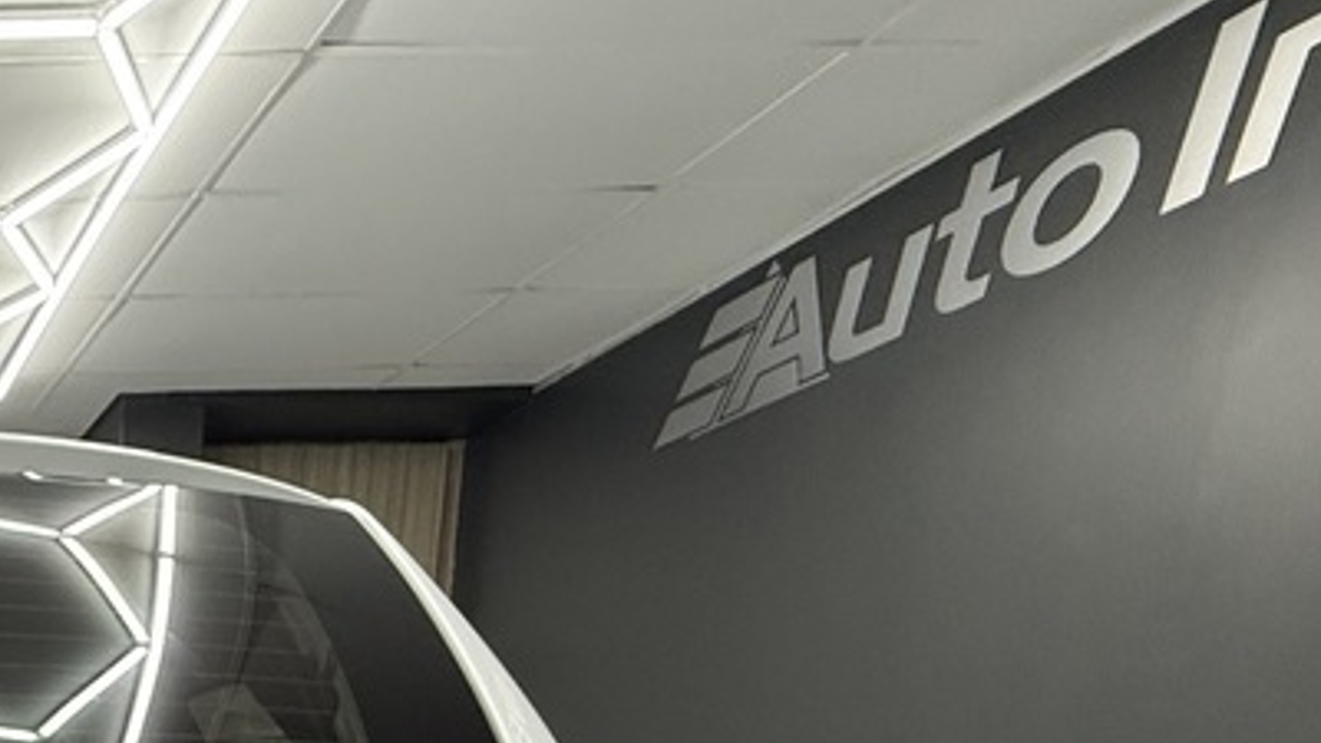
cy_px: 1205
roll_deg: +1.4
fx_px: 1366
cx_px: -337
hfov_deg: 36.7
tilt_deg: -11.9
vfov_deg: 22.7
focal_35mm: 39
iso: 320
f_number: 2.2
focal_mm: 2.22
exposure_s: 1/100
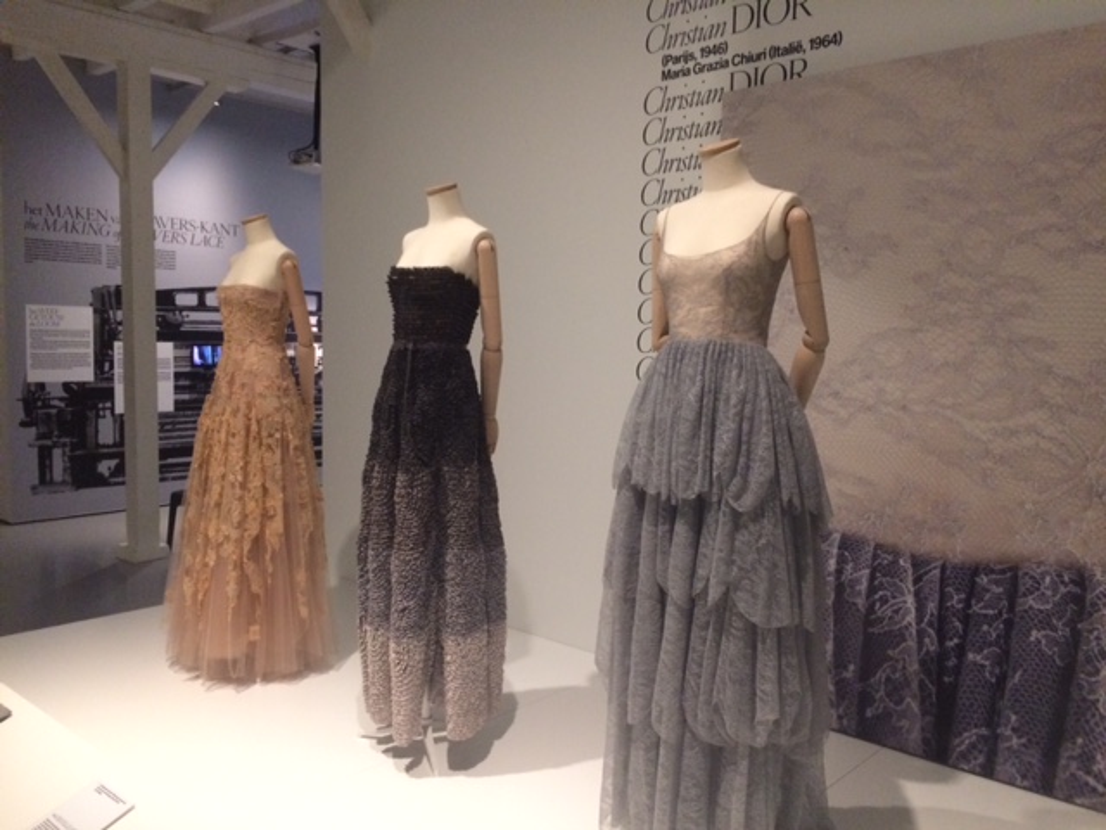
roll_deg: -0.1
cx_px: 553
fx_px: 927
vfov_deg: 48.2
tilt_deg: -5.0
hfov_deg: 61.7
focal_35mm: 29
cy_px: 415
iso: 320
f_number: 2.2
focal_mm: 4.15
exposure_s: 1/33
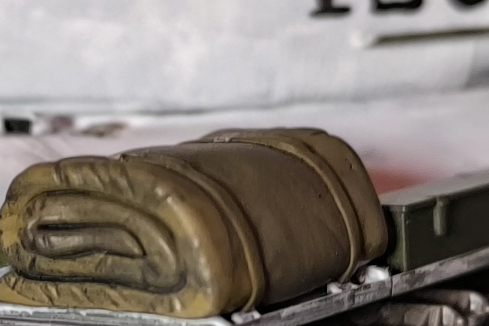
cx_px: 65
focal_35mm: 144
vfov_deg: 9.5
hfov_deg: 14.1
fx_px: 1955
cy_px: 214
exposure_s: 1/25
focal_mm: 6.14
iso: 1250
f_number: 1.65
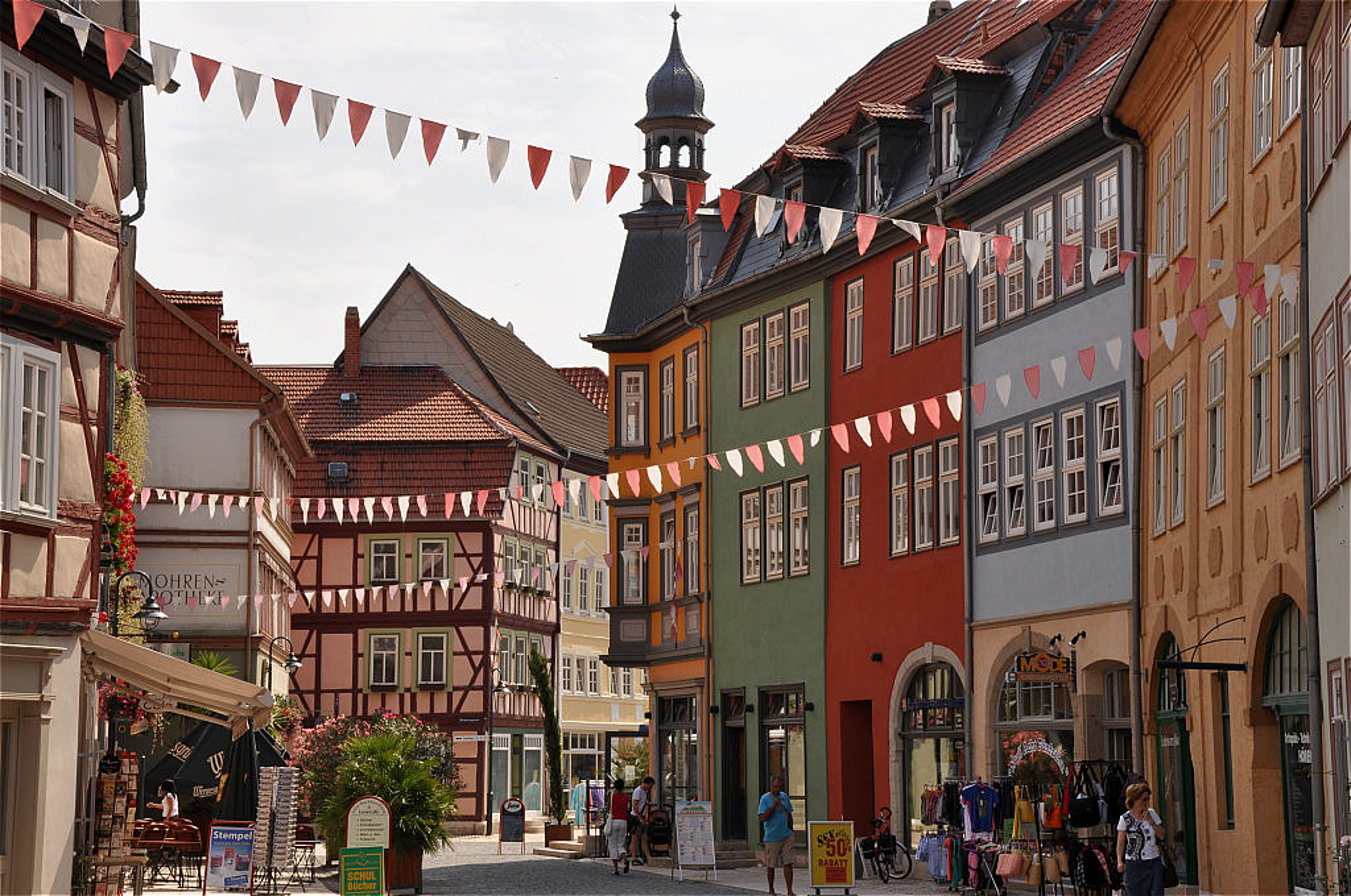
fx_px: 2811
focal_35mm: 75
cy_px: 448
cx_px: 676
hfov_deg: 27.0
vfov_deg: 18.1
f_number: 16
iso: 200
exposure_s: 1/125
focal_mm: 50
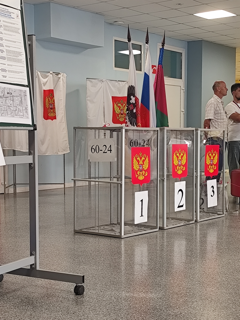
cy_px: 160
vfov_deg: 43.0
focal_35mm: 44
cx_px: 120
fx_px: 407
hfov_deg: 32.9
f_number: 1.65
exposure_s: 1/100
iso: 500
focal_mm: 6.19
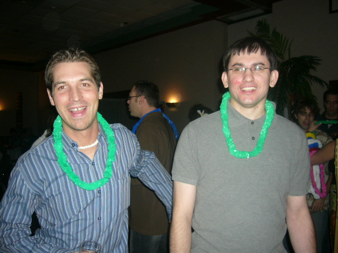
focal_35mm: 35
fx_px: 342
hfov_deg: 52.6
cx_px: 169
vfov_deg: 40.7
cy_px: 126
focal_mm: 5.8
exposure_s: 1/60
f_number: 2.8
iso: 150
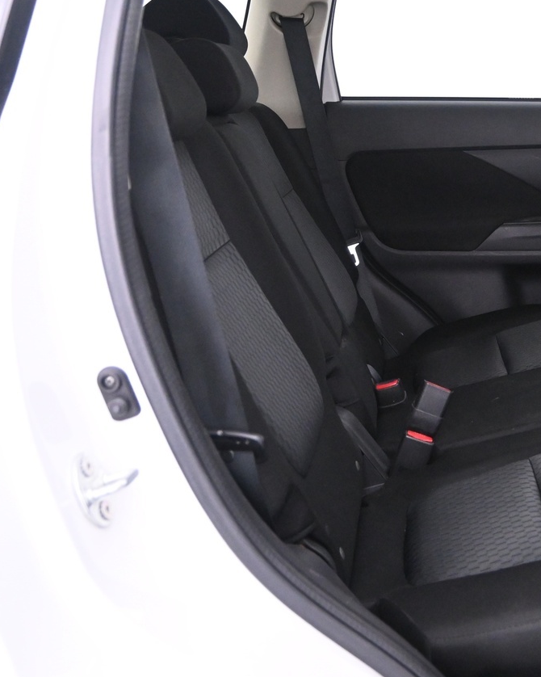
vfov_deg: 37.8
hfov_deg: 29.4
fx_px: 981
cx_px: 503
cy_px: 259
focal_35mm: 49
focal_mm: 18
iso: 3200
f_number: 3.5
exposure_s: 1/15
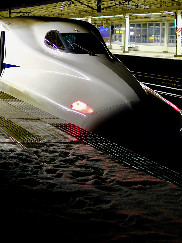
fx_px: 666
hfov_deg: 15.6
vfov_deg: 20.5
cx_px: 72
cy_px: 55
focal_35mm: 95
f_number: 1.4
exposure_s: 1/52
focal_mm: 35
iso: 400
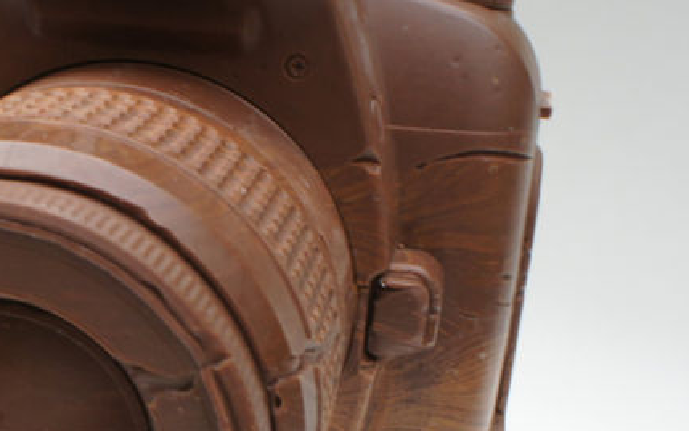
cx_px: 138
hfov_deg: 27.7
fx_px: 1371
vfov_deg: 17.5
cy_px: 413
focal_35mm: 73
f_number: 10
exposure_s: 1/30
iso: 200
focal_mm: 16
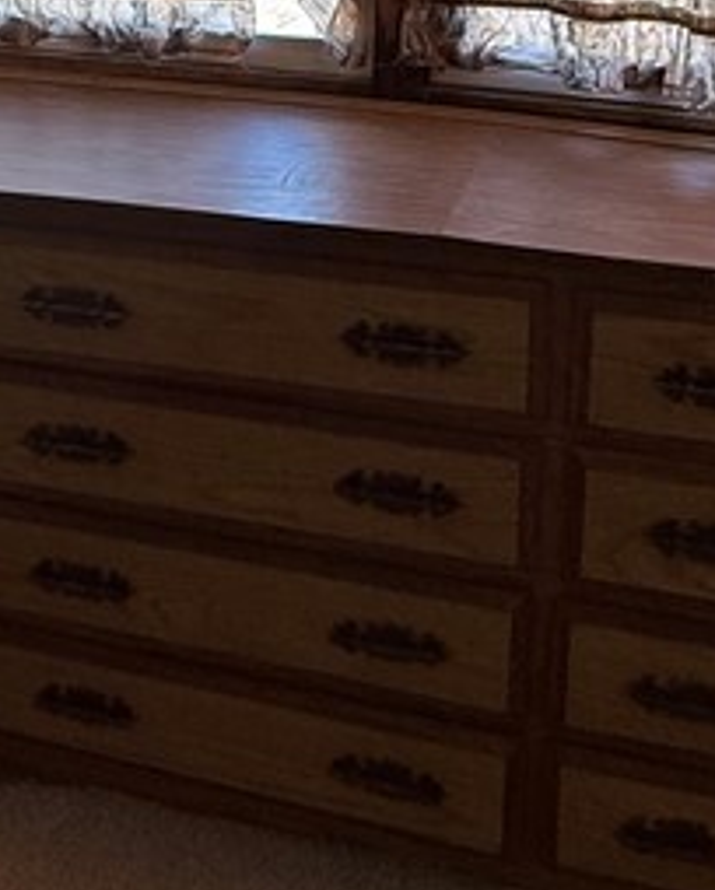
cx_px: 221
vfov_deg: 32.3
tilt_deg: -12.0
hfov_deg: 27.5
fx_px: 1451
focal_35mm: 55
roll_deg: +0.4
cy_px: 77
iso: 160
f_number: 2.2
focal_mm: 2.22
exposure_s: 1/120
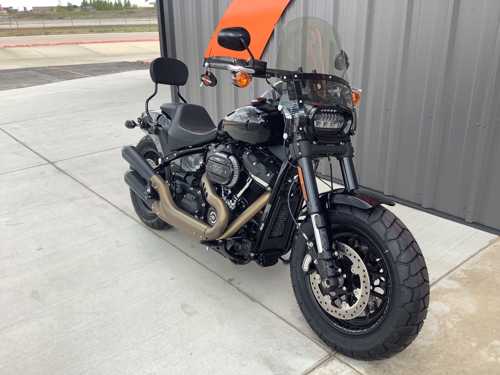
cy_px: 188
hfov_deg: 58.4
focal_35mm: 31
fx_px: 448
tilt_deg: -20.4
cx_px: 250
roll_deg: -0.4
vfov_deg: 45.4
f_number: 2.4
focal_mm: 3.3
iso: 25
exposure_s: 1/245
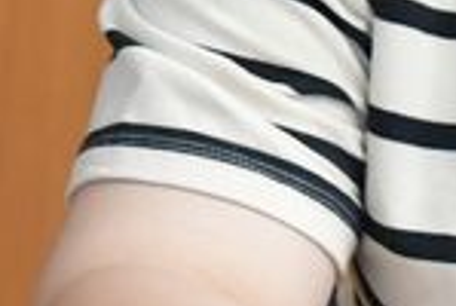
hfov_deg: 3.4
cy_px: -203
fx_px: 7564
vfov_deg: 2.3
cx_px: 701
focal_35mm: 596
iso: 3200
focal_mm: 58
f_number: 4.8
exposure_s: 1/80
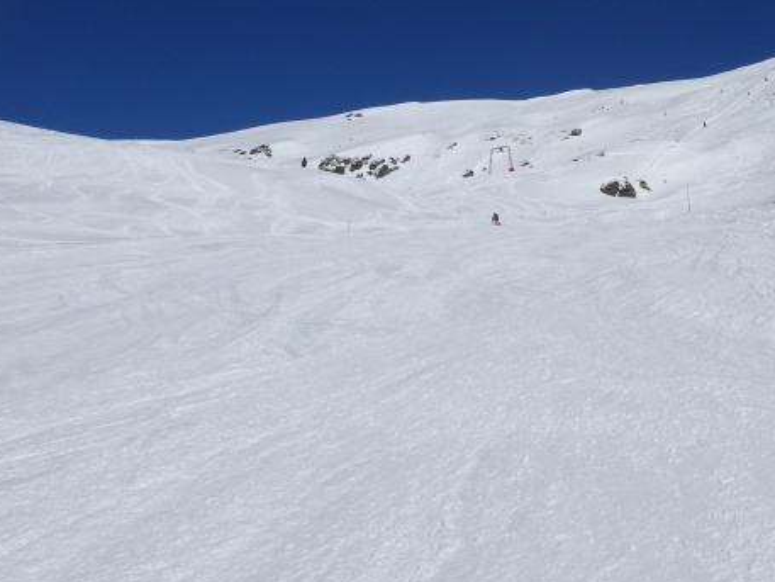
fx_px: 941
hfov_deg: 43.3
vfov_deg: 33.4
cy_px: 122
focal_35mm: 42
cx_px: 585
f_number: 5
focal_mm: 4.1
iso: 80
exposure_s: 1/2000
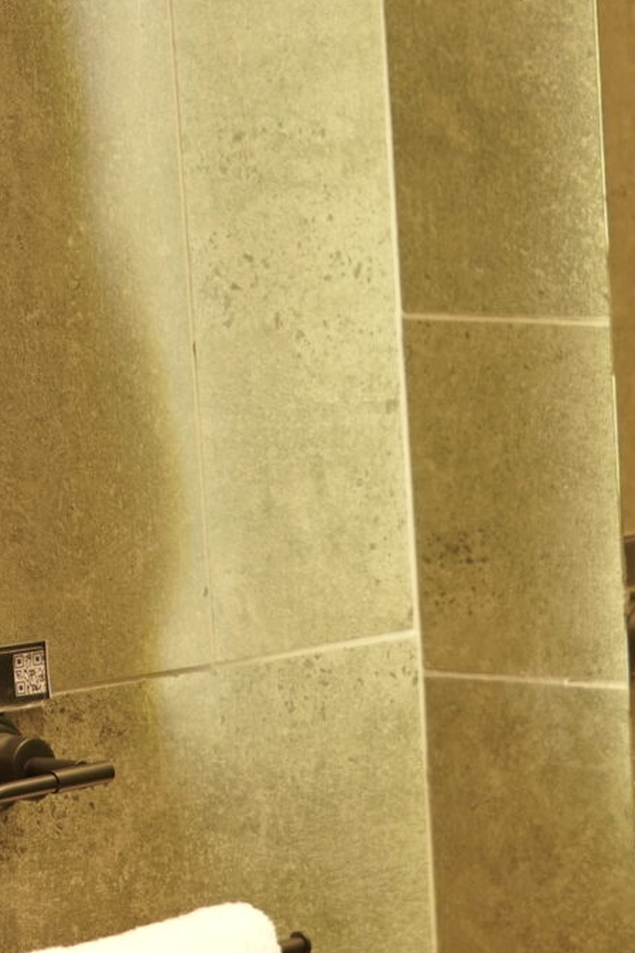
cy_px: 1574
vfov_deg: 7.6
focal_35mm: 266
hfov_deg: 5.1
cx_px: 1122
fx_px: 7041
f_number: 3.5
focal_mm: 70
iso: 400
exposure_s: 1/100
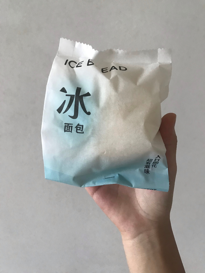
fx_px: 221
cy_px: 136
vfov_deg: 63.4
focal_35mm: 28
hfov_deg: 49.7
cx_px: 102
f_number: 1.8
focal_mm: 3.99
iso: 64
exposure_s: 1/17
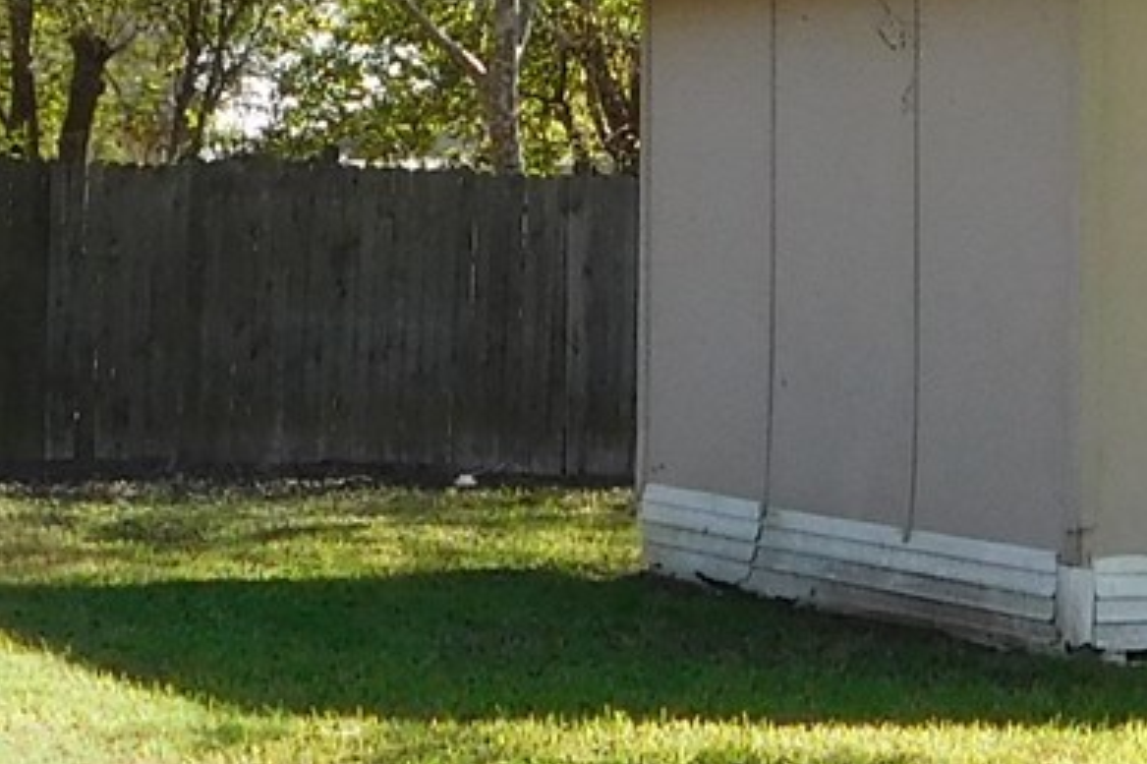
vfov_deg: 10.8
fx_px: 4013
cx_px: 466
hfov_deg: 16.3
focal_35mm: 126
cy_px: 62
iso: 125
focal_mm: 4
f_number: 3
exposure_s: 1/500
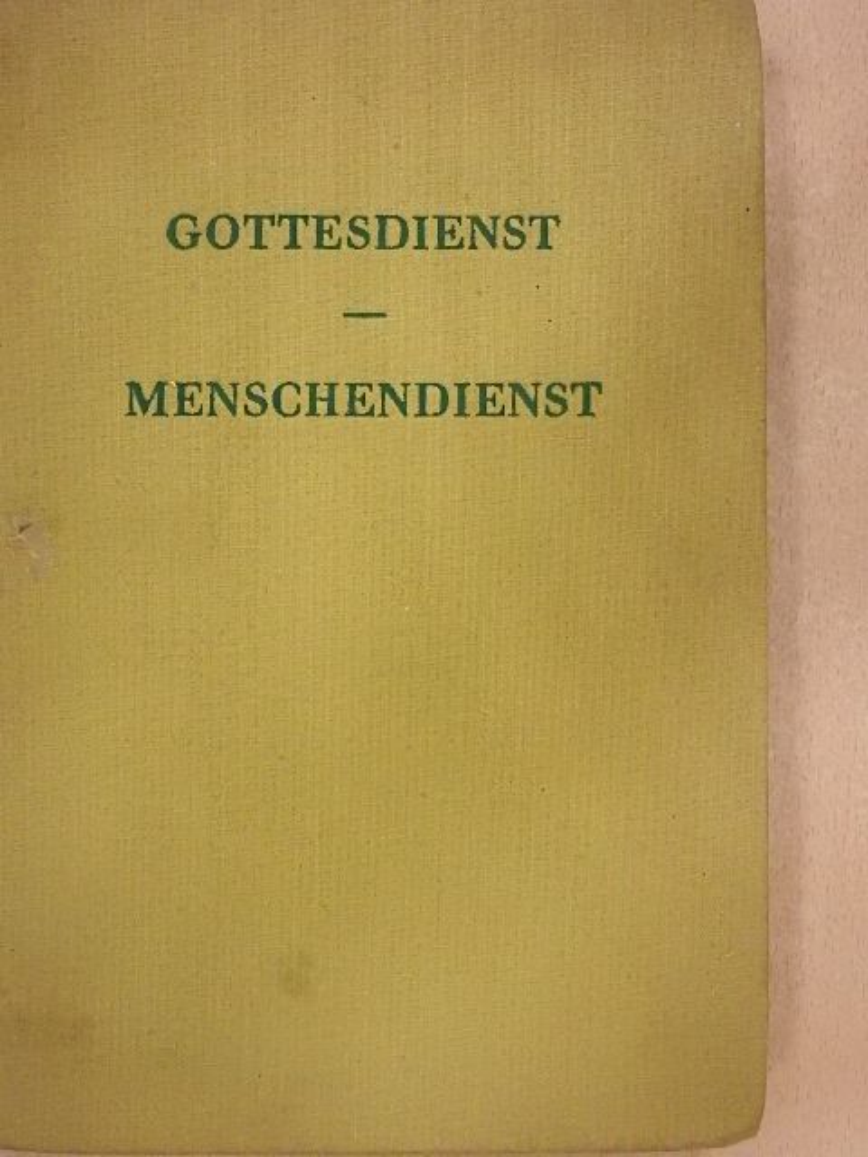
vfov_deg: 46.8
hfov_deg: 36.0
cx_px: 434
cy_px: 578
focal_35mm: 40
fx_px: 1337
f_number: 3.8
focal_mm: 7.2
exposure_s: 1/80
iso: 1600
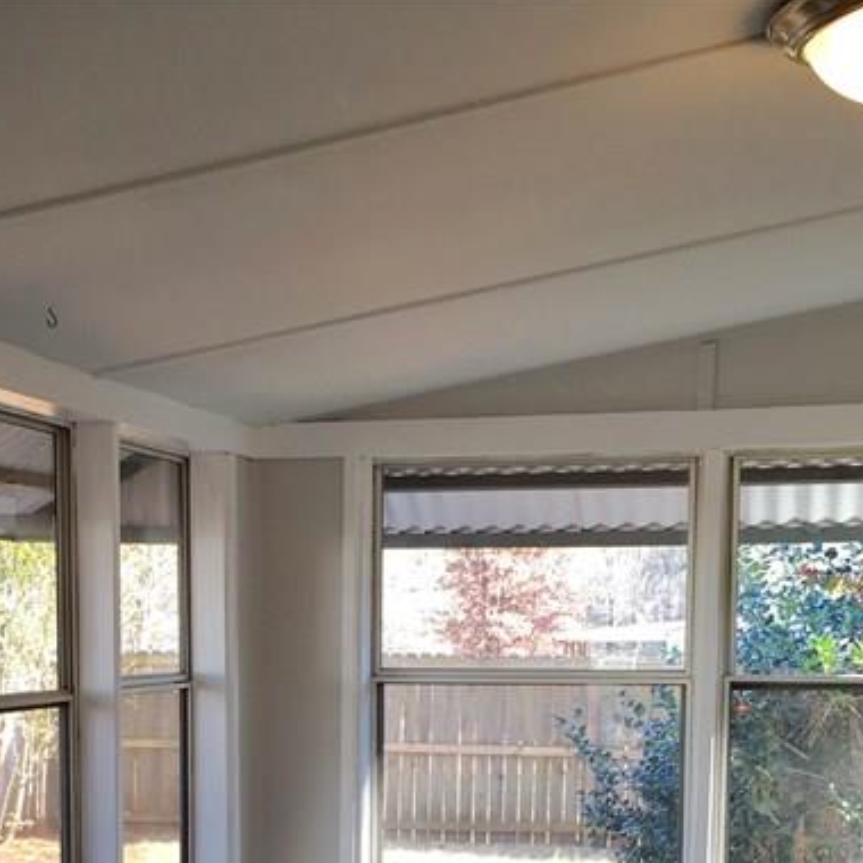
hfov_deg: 24.9
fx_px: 1946
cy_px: 865
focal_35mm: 69
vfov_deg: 23.9
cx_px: 316
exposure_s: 1/60
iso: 25
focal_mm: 4.15
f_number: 2.2
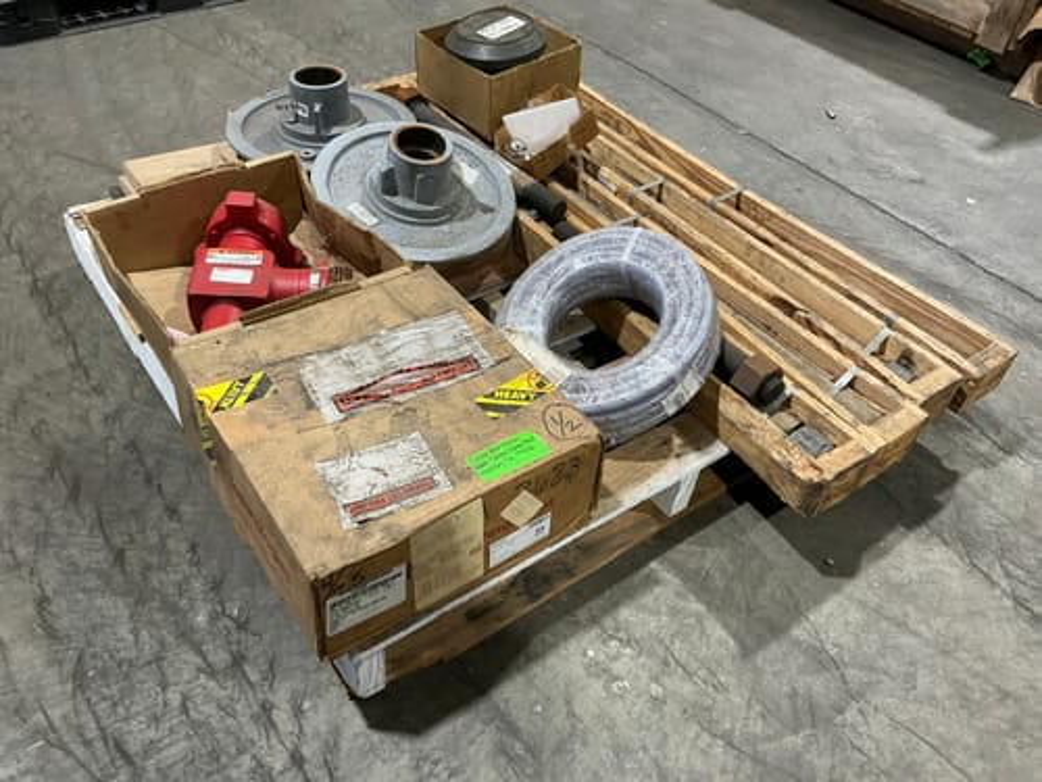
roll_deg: -6.0
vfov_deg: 49.7
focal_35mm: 28
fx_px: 843
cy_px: 391
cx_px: 521
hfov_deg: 63.4
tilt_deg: -43.8
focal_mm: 3
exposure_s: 1/50
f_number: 1.8
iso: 80
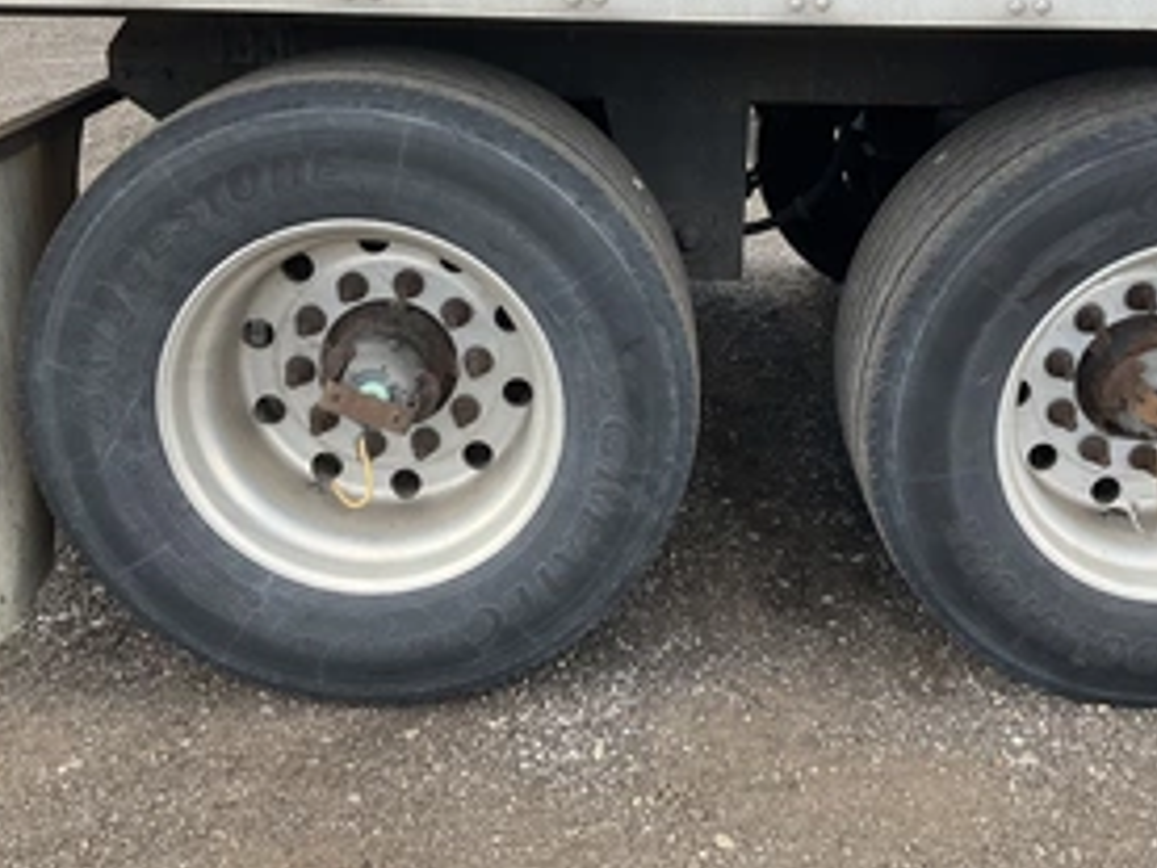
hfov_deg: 44.5
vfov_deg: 34.2
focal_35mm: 42
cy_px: 323
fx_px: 1404
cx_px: 708
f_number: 1.8
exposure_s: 1/222
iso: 20
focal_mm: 3
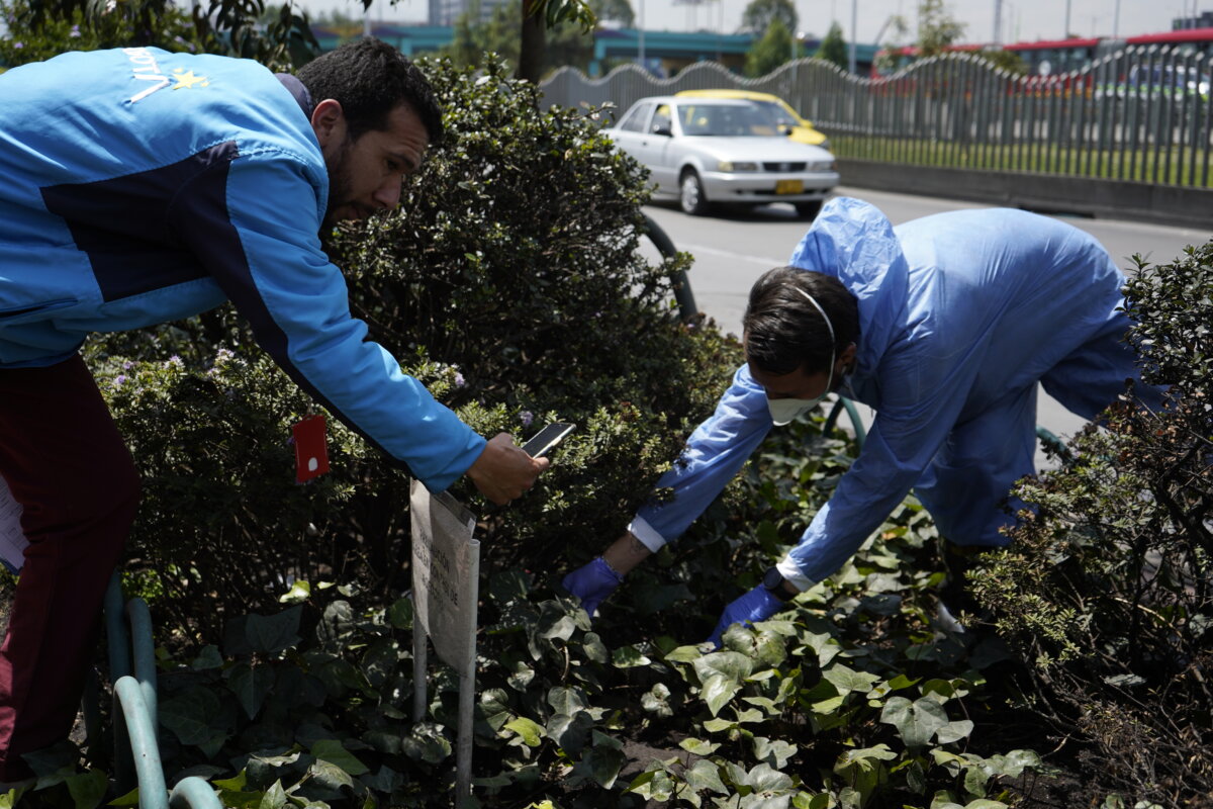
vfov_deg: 31.9
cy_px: 404
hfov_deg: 46.4
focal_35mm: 42
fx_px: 1415
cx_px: 606
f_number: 5
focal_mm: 42
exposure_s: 1/500
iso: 100
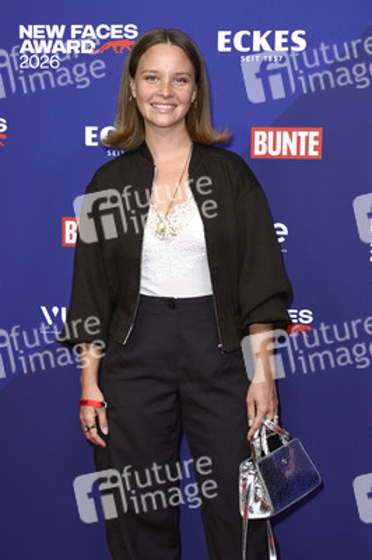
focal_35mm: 70
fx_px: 1087
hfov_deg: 19.4
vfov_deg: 28.9
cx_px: 186
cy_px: 280
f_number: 5.6
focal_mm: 70
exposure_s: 1/250
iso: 500
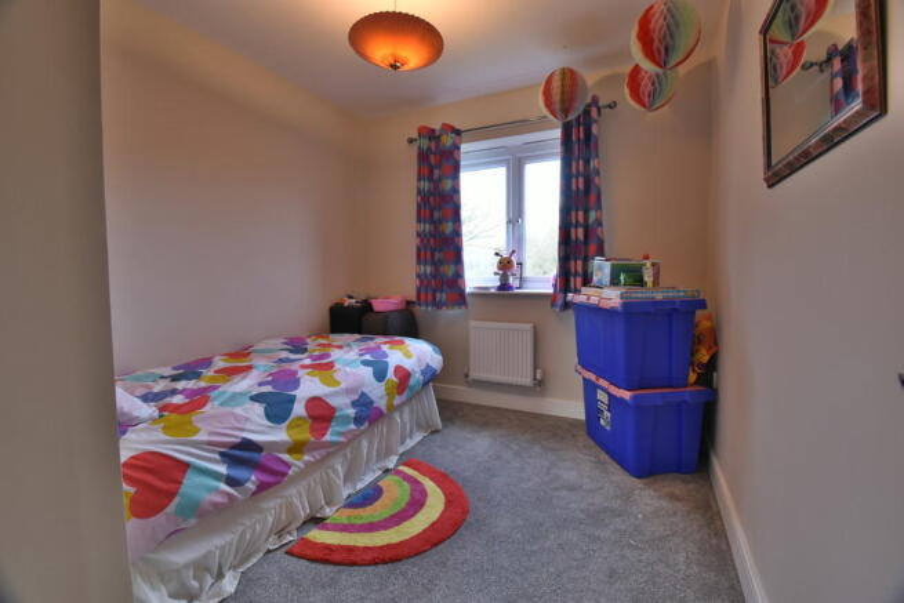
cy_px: 302
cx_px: 452
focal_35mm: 15
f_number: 8
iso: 400
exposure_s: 1/2
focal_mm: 10
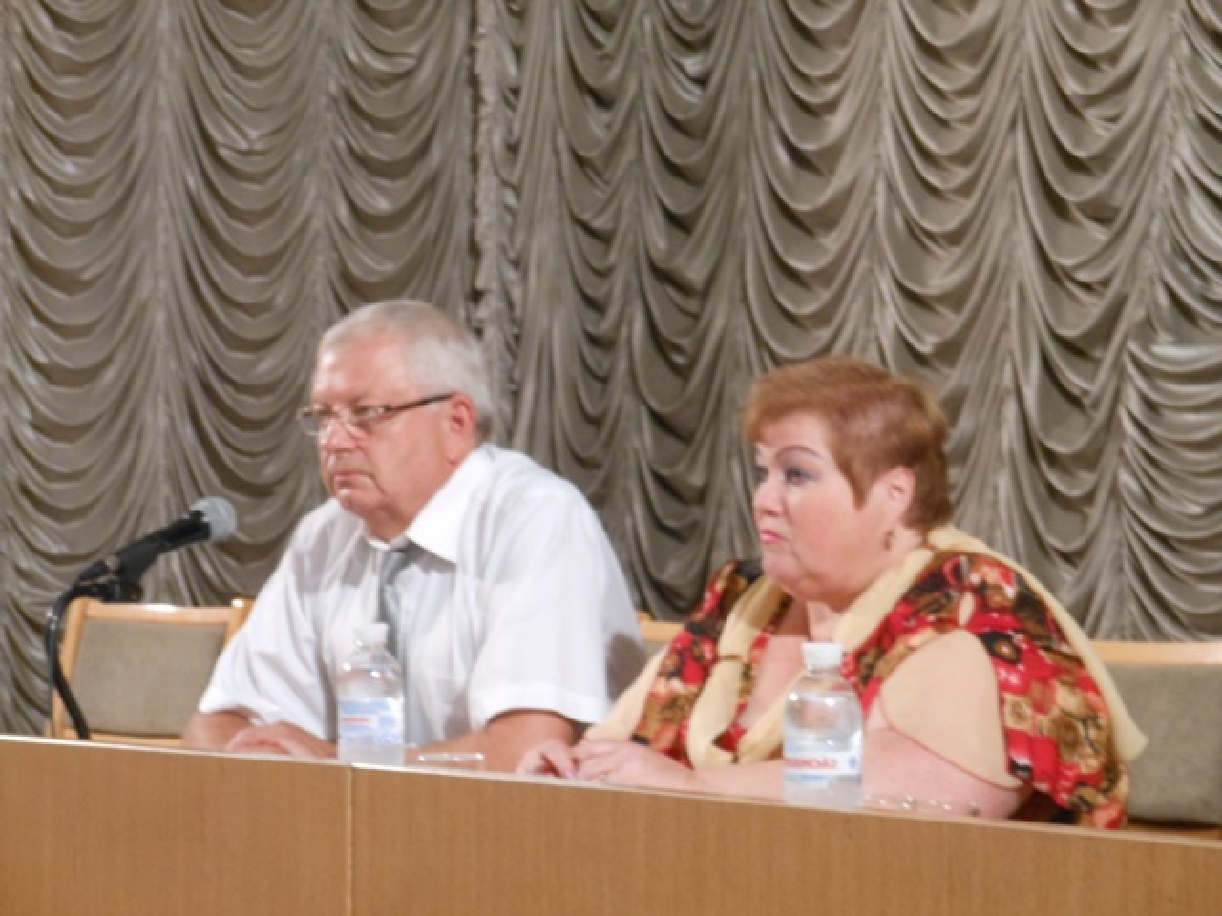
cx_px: 611
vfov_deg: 13.3
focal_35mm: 111
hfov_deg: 17.7
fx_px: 3918
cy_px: 458
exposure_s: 1/5
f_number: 4.8
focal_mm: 19.7
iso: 400
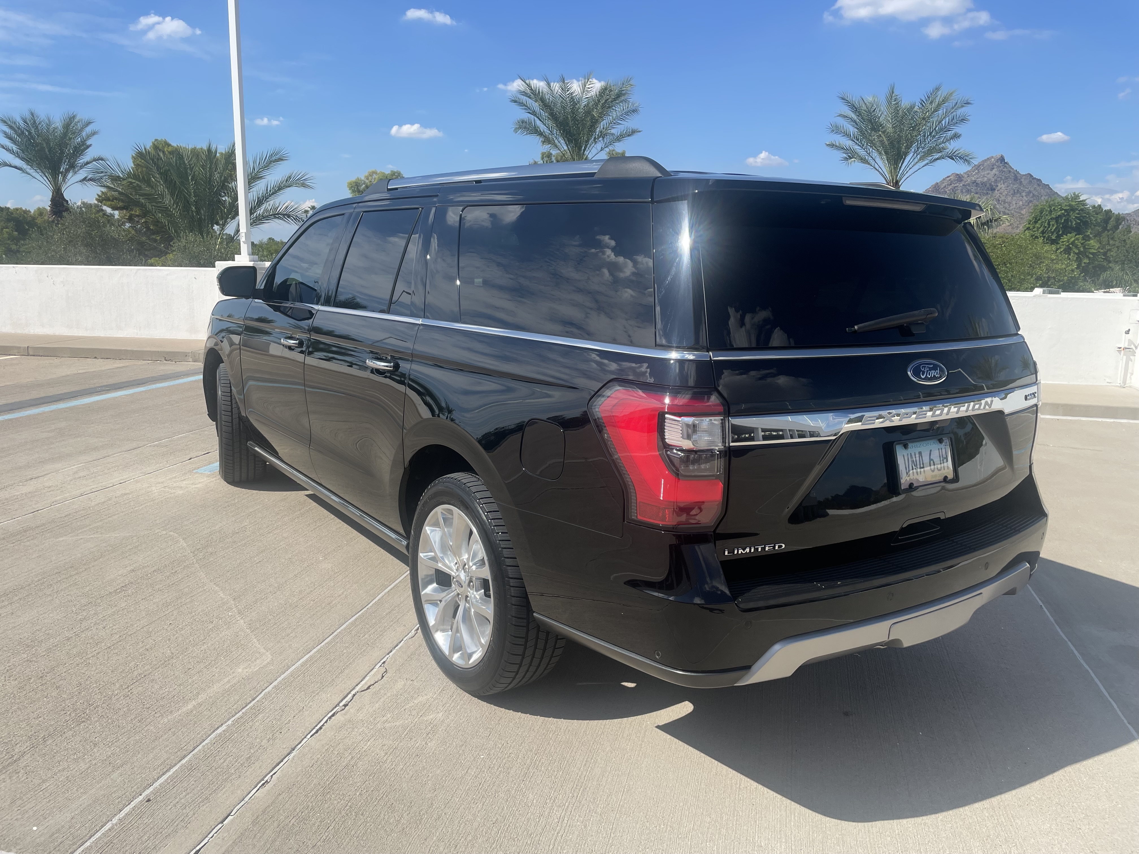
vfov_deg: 53.1
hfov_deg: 67.3
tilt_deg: -9.7
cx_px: 570
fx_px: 856
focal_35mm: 26
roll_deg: -0.6
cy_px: 427
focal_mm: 4.2
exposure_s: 1/3861
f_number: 1.6
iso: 32
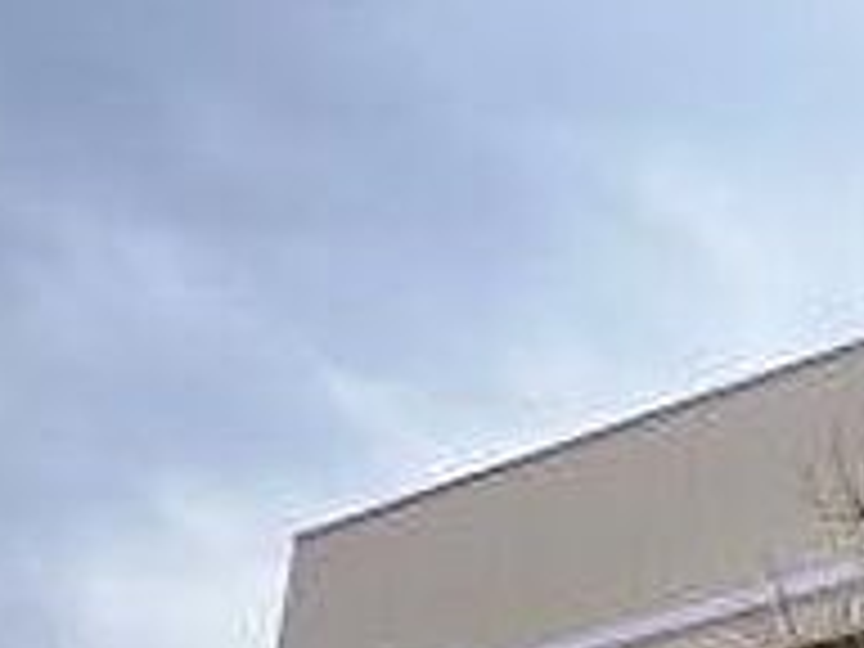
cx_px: 1102
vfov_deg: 18.4
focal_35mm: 75
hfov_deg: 23.2
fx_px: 1872
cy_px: 828
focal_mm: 4.3
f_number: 2.5
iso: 160
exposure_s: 1/1000
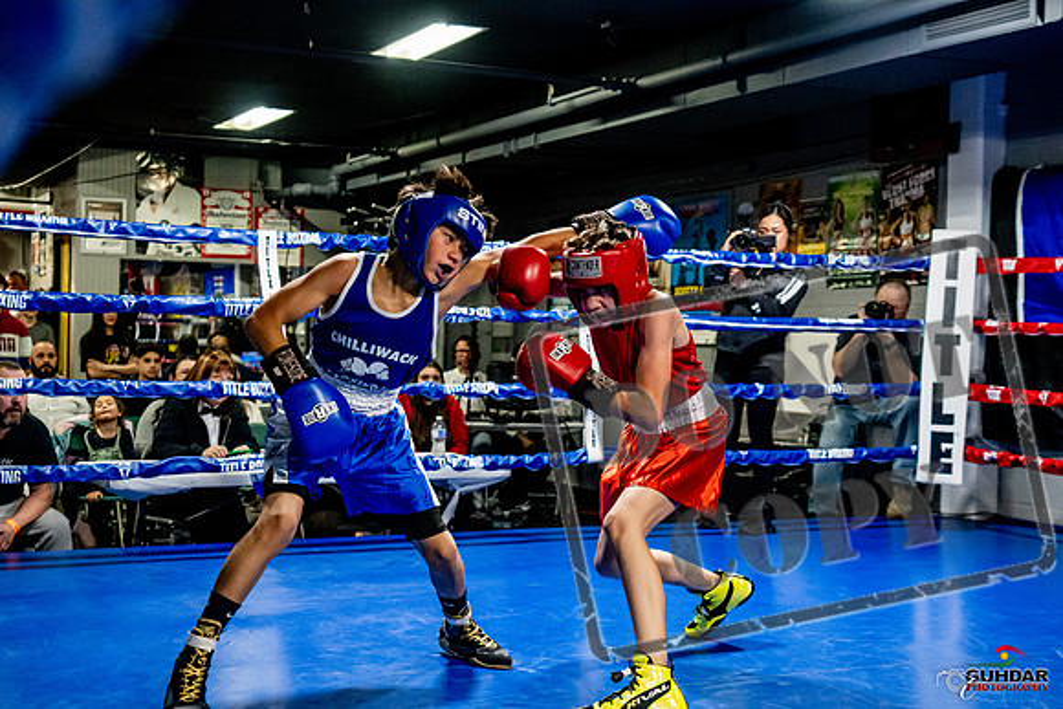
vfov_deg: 26.0
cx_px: 532
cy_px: 354
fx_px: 1536
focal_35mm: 52
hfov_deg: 38.2
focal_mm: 35
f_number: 2.8
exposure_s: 1/800
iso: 5000
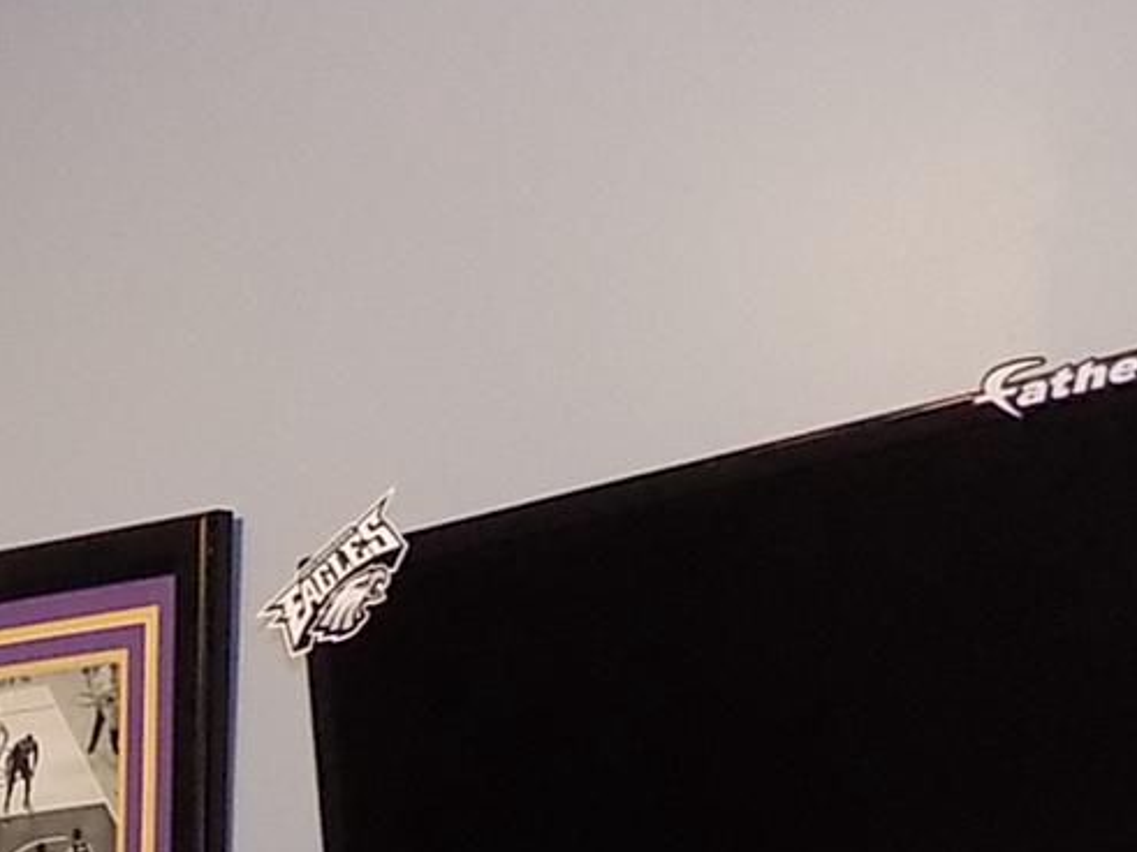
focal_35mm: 96
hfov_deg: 17.4
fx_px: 3152
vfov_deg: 14.4
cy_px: 1273
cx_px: -780
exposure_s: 1/30
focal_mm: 4
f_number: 3.1
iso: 280
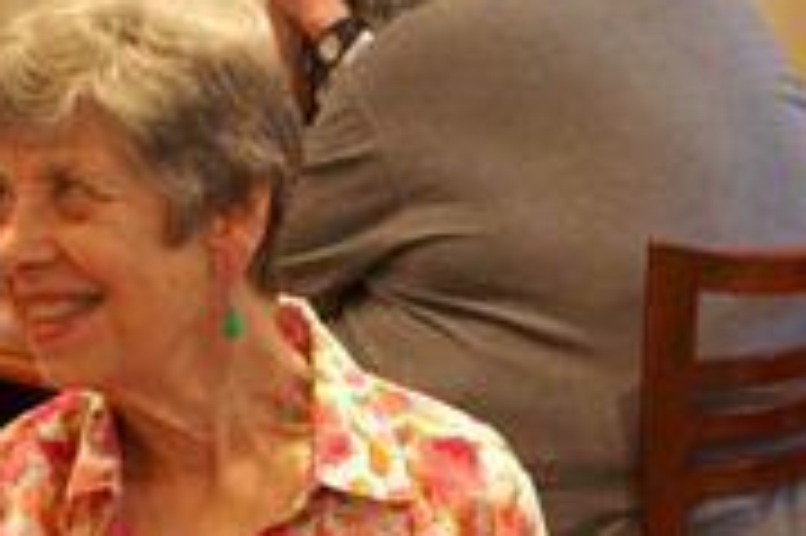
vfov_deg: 10.5
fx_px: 2885
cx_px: 847
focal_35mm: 129
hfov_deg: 15.5
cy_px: 617
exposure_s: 1/25
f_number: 2.8
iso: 800
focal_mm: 24
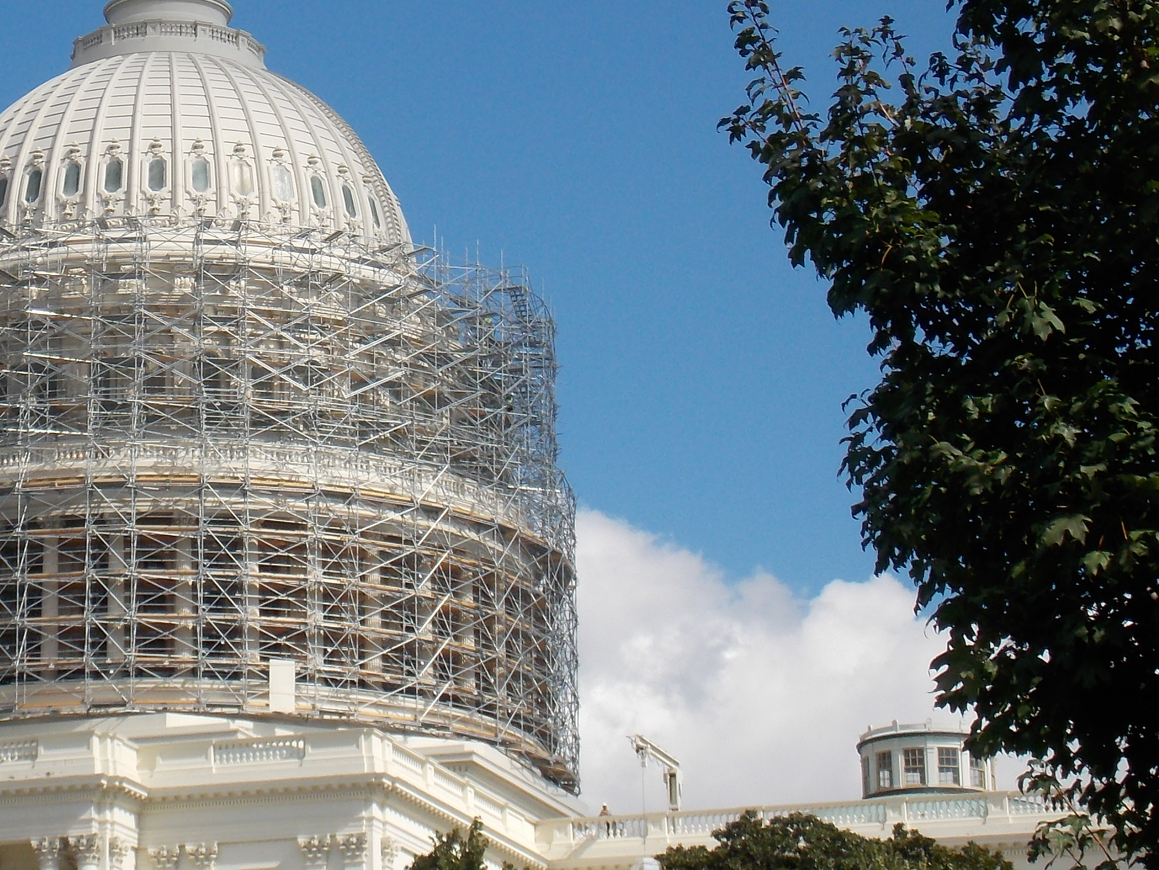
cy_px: 355
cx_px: 172
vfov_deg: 11.1
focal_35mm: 133
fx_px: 4453
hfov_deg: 14.7
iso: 80
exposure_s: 1/800
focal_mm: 12.5
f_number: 4.2
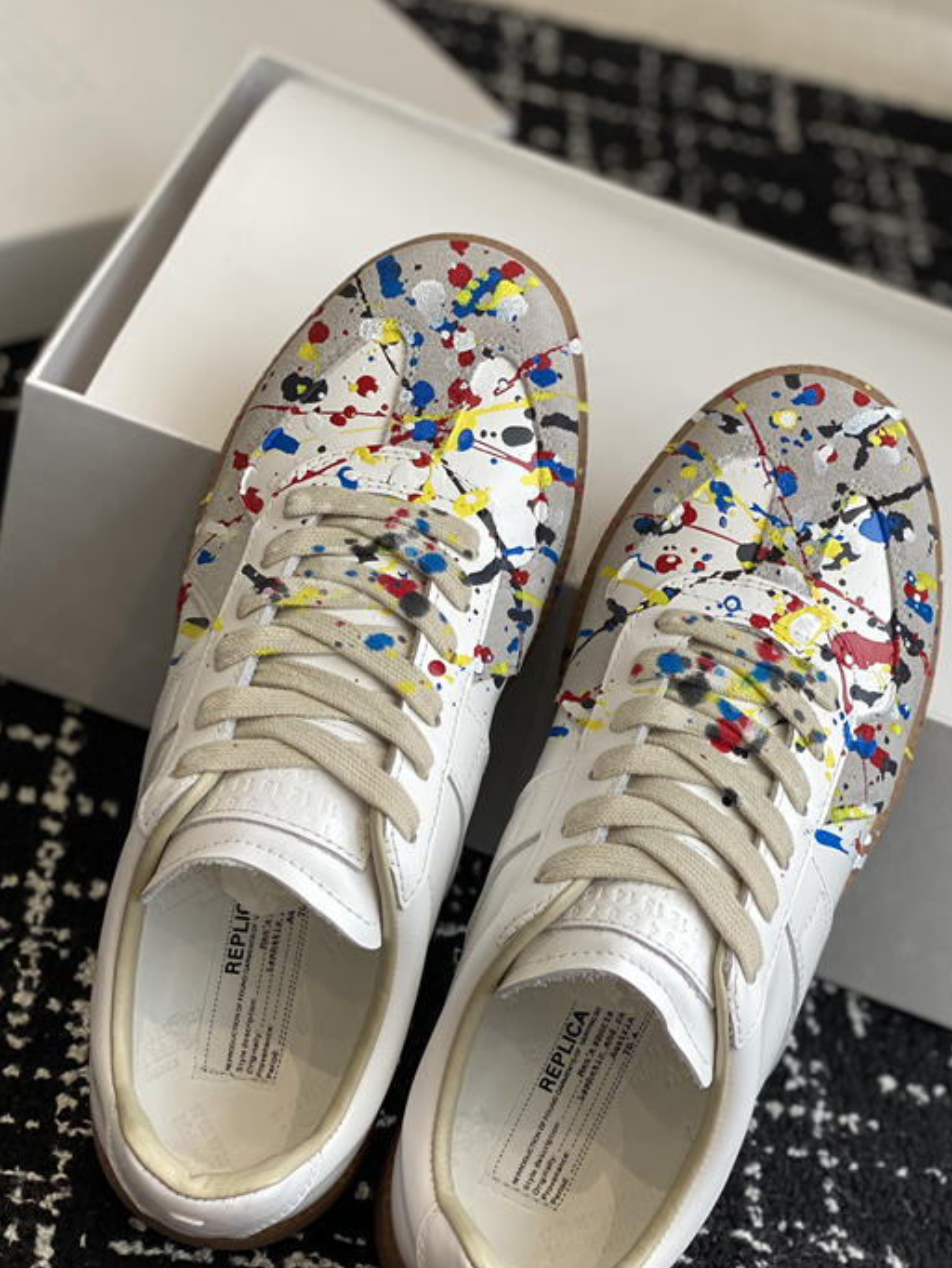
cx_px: 543
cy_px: 680
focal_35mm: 66
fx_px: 2419
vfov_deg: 29.4
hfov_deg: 22.3
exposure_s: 1/122
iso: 20
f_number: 2
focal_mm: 6
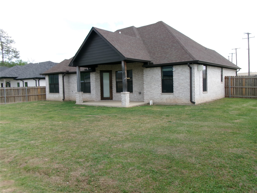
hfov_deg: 63.4
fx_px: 208
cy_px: 96
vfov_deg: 49.7
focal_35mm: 28
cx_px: 128
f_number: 10.8
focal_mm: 5.1
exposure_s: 1/52
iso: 100
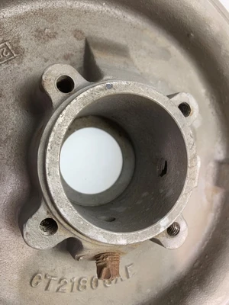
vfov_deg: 67.3
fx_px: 229
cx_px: 114
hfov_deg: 53.1
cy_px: 152
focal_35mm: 26
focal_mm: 4.25
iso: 64
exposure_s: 1/120
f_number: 1.8
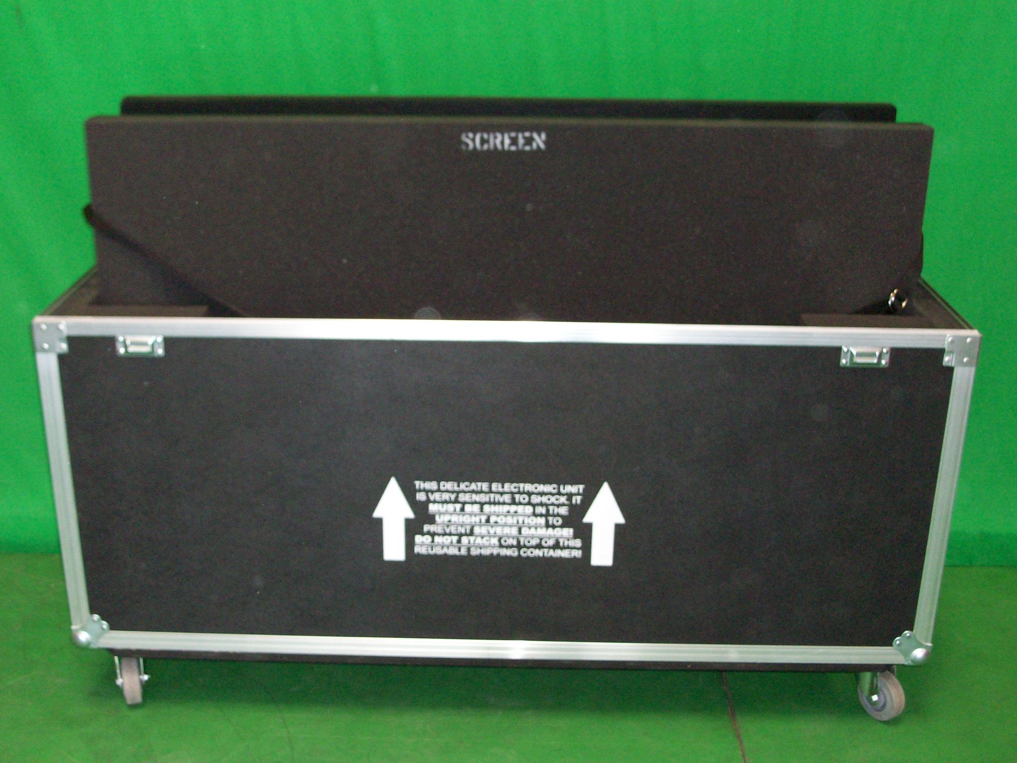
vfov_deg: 34.3
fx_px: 1234
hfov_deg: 44.8
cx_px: 508
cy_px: 382
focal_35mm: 42
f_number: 3.2
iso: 160
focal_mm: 7.1
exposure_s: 1/65.1
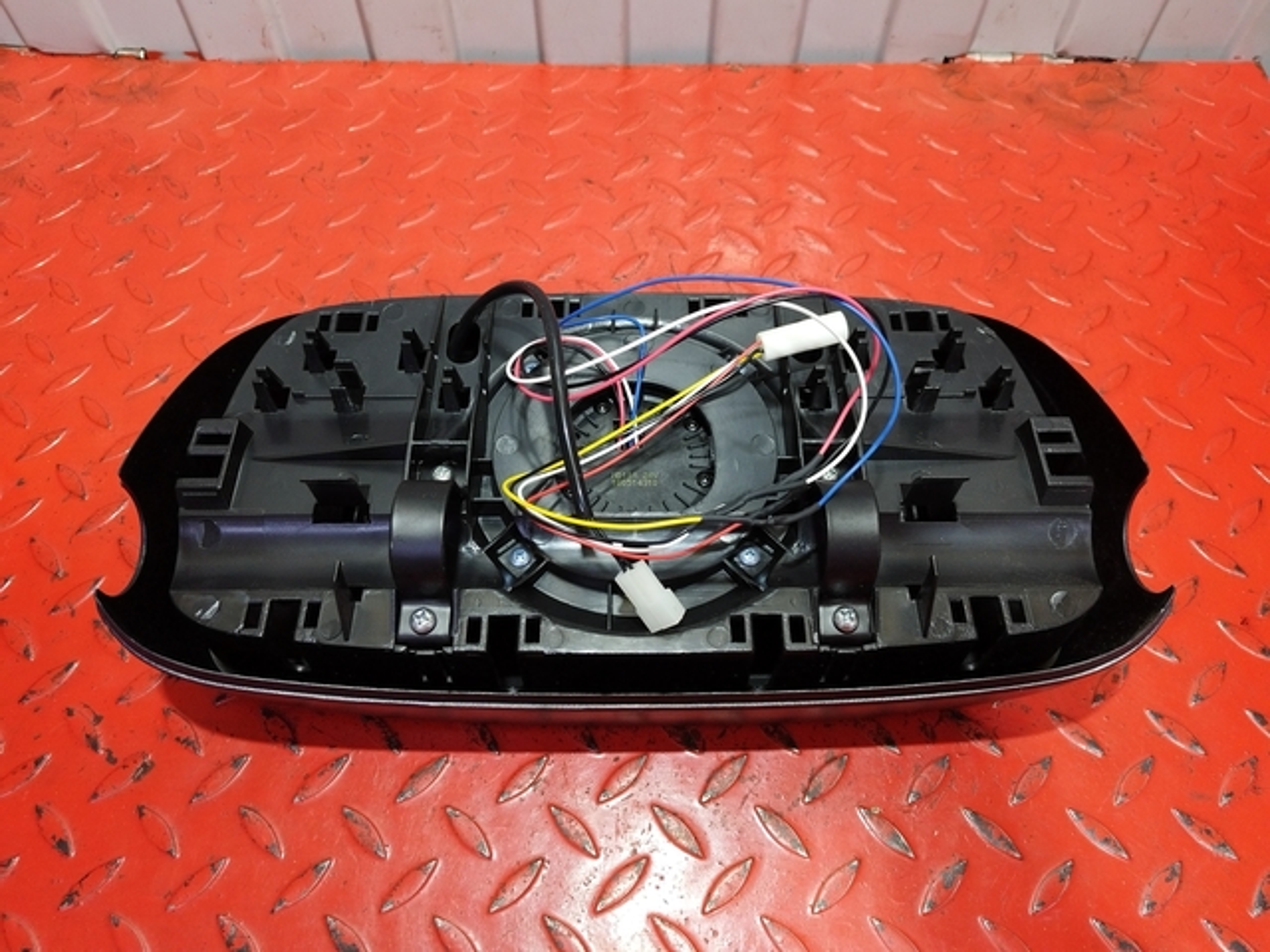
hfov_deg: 67.3
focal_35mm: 26
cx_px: 635
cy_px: 476
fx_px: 954
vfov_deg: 53.1
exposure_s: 1/100
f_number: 1.8
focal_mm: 6.24
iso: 737
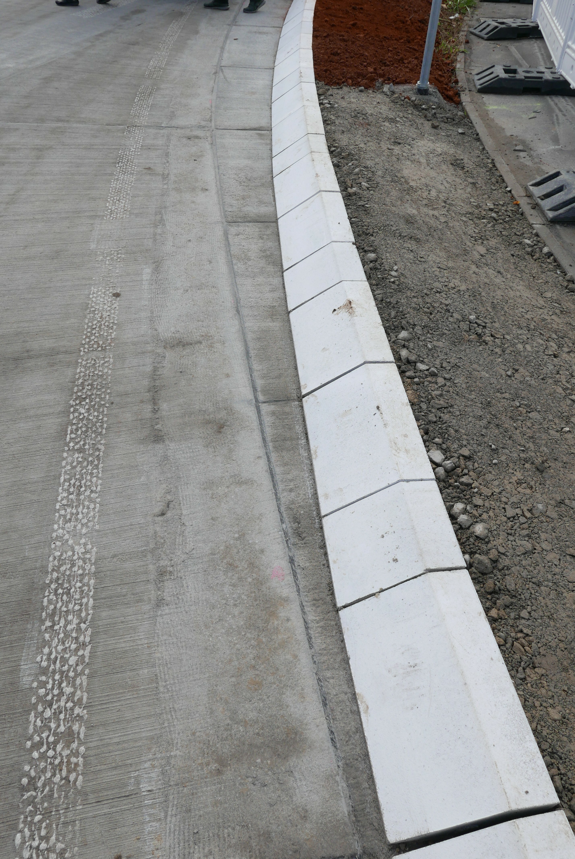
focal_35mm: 24
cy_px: 430
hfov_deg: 53.2
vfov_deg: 73.7
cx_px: 288
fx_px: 574
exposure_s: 1/500
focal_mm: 10.9
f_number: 5.6
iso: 200
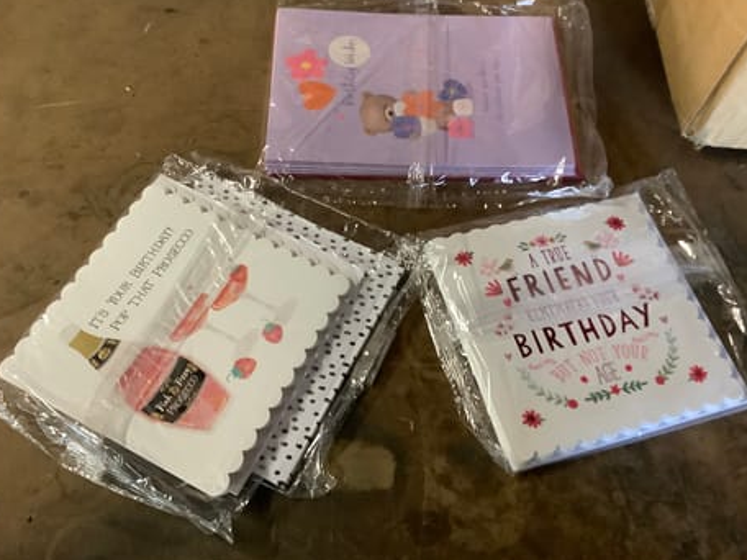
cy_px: 260
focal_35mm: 34
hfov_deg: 53.9
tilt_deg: -60.7
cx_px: 360
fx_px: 734
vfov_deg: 41.8
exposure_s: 1/33
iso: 320
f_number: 2.4
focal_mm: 3.3
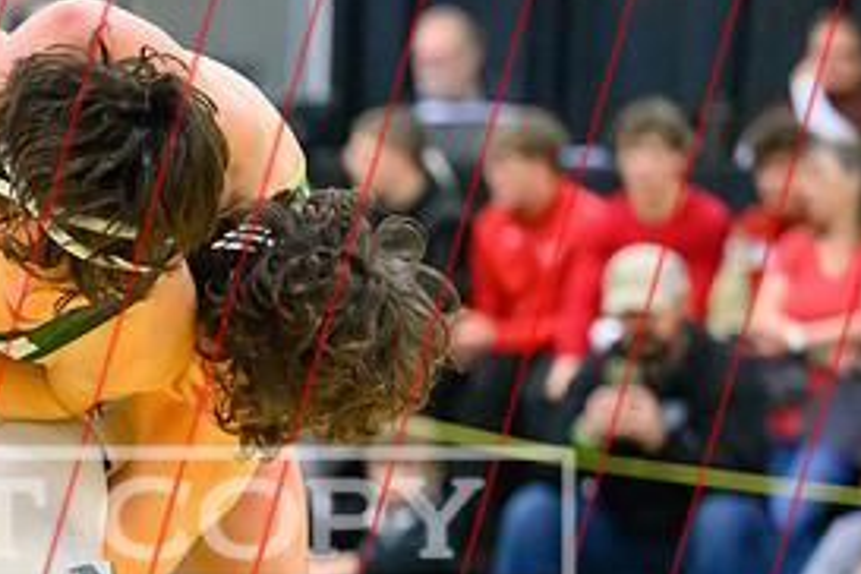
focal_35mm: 280
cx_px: -300
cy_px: 646
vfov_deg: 4.9
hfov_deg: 7.3
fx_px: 6696
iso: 16000
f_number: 2.8
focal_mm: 98
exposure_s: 1/800
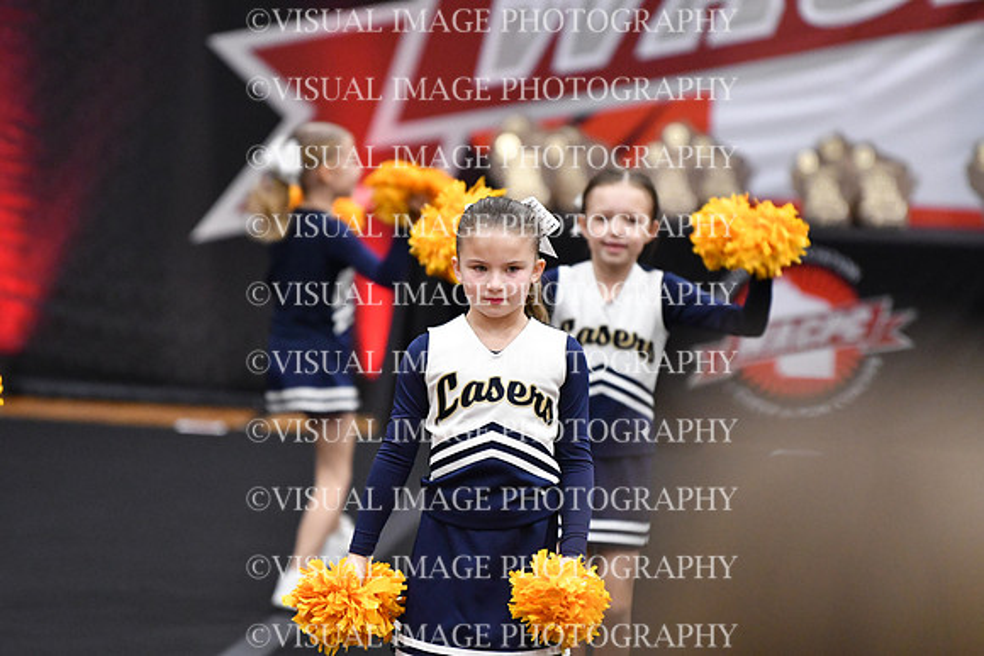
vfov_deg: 4.6
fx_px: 8202
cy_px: 328
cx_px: 492
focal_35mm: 300
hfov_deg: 6.9
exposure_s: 1/800
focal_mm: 200
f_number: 2.8
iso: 5000
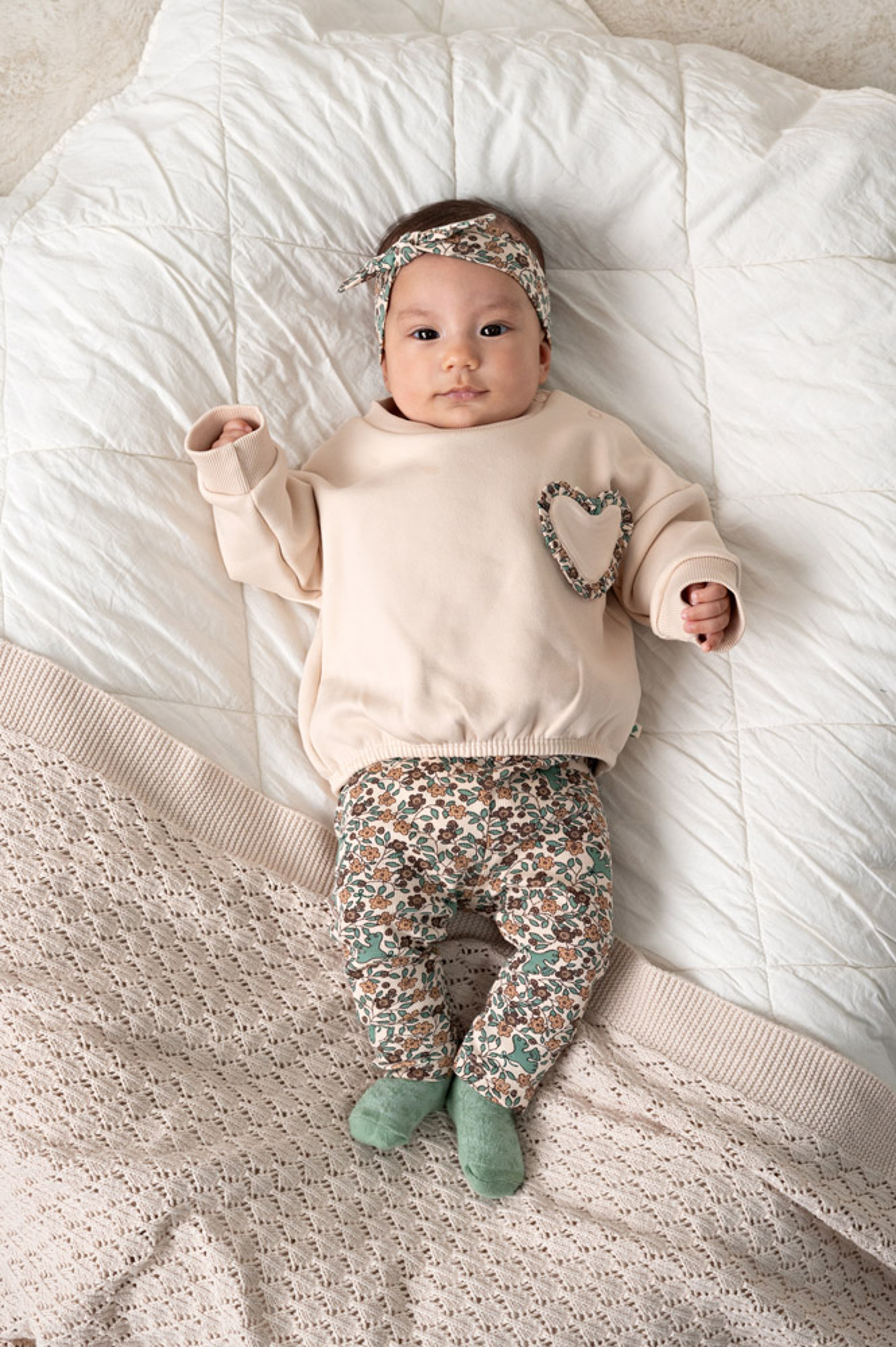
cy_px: 674
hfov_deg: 26.9
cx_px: 448
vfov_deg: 39.6
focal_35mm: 50
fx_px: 1870
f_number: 7.1
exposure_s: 1/125
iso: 1600
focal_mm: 50
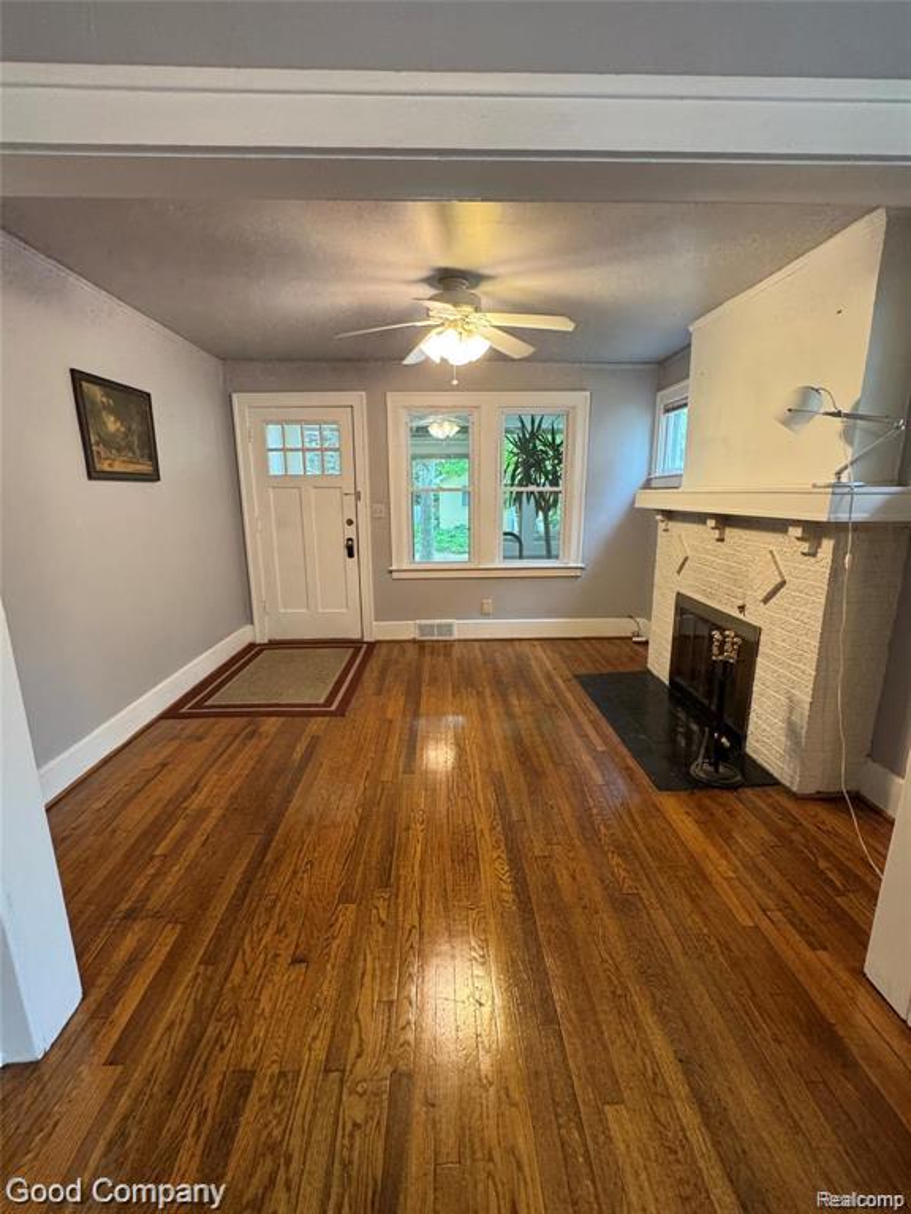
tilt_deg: -12.8
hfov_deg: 85.7
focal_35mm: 14
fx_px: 491
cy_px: 607
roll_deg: -0.7
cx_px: 456
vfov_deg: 102.1
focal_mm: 2.22
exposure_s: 1/60
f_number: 2.2
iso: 320
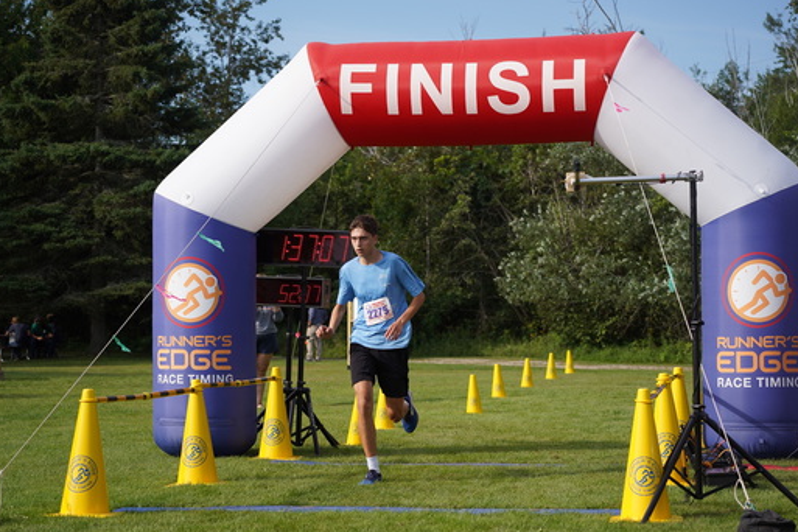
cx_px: 409
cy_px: 276
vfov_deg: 15.5
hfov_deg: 23.1
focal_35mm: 88
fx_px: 1951
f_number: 4.5
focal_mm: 82
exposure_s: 1/1000
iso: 160
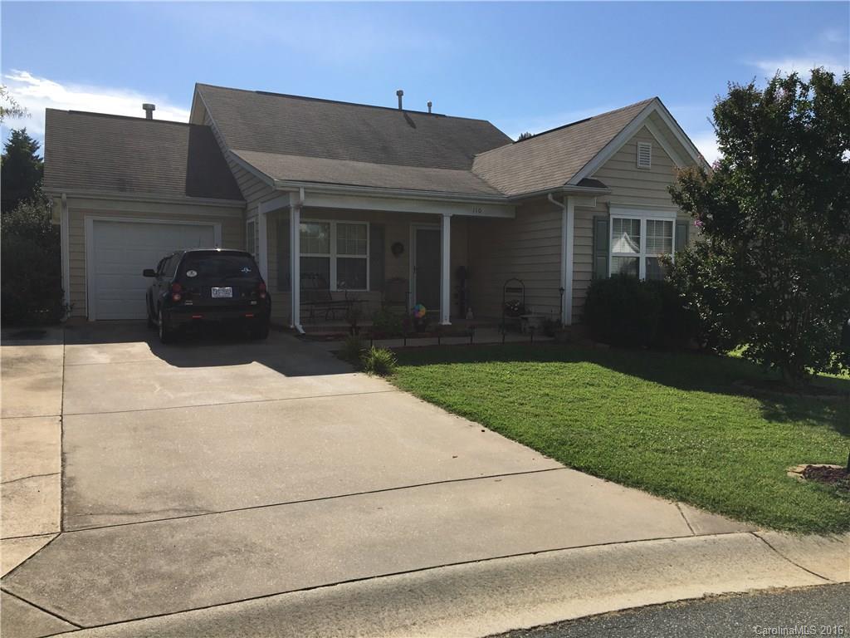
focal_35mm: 29
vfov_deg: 48.2
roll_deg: -0.5
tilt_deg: -1.4
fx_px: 712
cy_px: 319
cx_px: 425
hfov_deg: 61.7
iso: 25
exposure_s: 1/2404
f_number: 2.2
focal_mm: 4.15
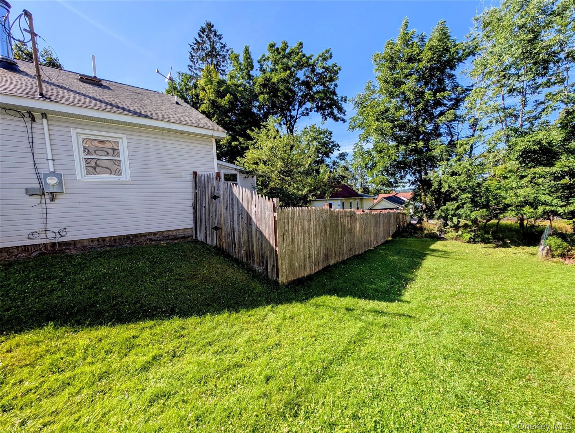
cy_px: 216
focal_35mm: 12
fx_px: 200
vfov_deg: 94.6
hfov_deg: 110.5
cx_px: 288
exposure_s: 1/1073
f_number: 1.95
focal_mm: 2.23
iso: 40
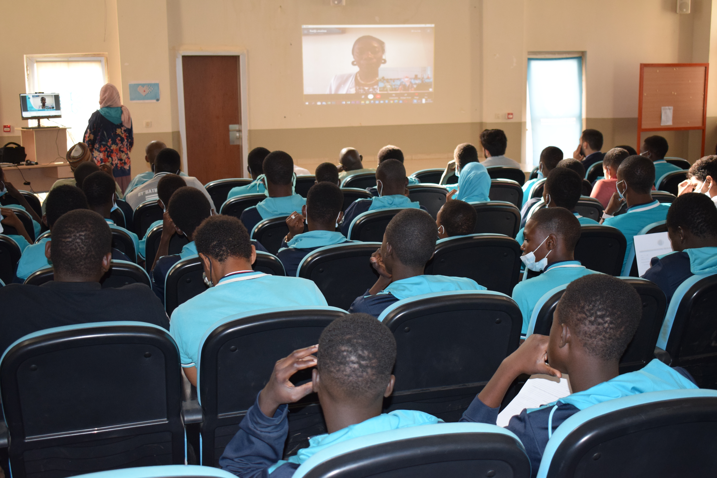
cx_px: 358
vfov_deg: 30.8
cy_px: 239
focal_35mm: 44
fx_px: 866
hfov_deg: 45.0
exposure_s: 1/60
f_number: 4.2
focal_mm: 29
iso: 1400
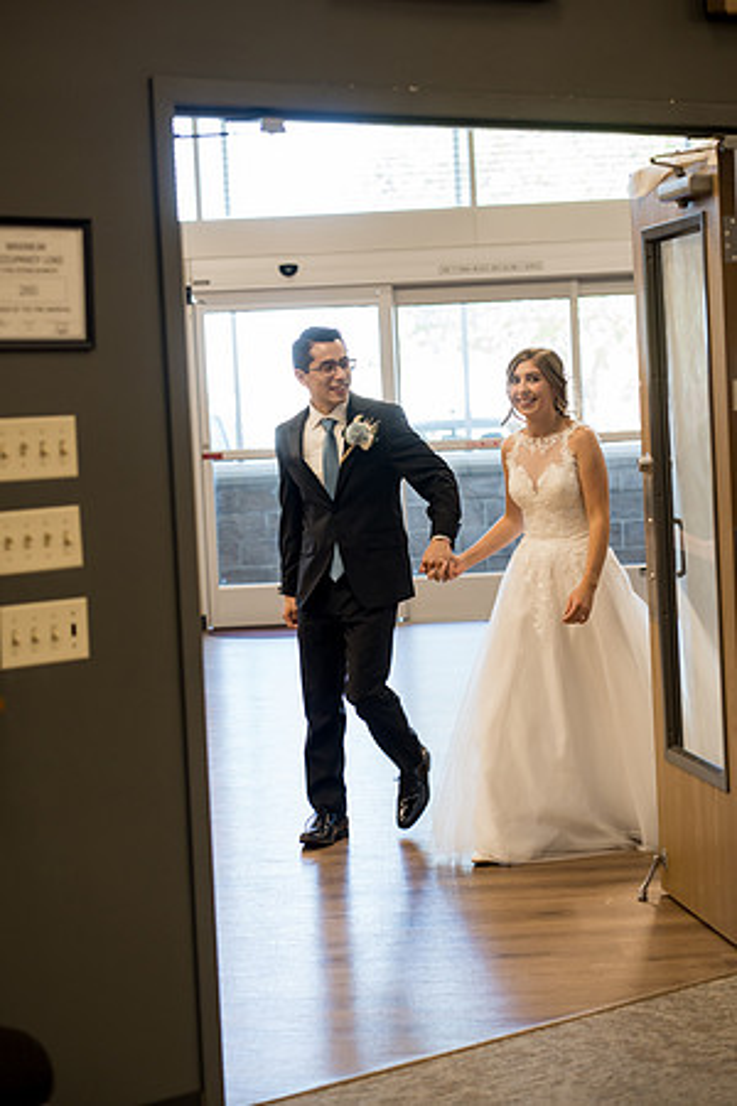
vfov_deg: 23.9
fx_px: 2610
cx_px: 368
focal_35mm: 85
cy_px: 553
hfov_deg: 16.1
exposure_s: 1/160
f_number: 3.5
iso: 1250
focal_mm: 85
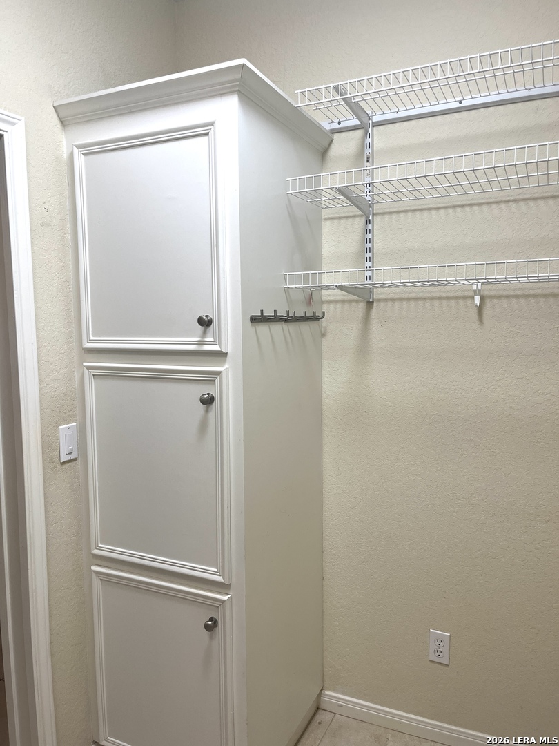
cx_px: 280
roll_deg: +0.6
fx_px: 560
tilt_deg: -5.3
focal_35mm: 26
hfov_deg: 53.1
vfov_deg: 67.3
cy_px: 373
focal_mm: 5.1
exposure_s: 1/120
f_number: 1.6
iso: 80
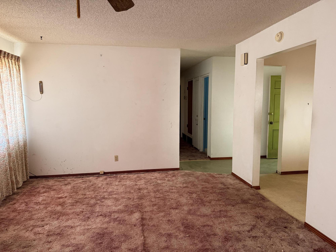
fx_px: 233
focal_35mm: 24
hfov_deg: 71.6
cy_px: 126
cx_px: 168
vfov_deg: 56.8
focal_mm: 6.76
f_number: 1.78
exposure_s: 1/60
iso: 400
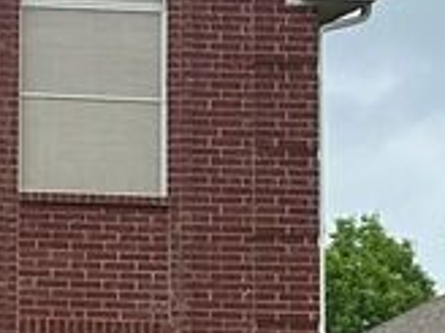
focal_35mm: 150
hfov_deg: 11.6
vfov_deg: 9.7
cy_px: 403
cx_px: -502
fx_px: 1928
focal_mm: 6.86
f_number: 1.78
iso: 80
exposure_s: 1/1664
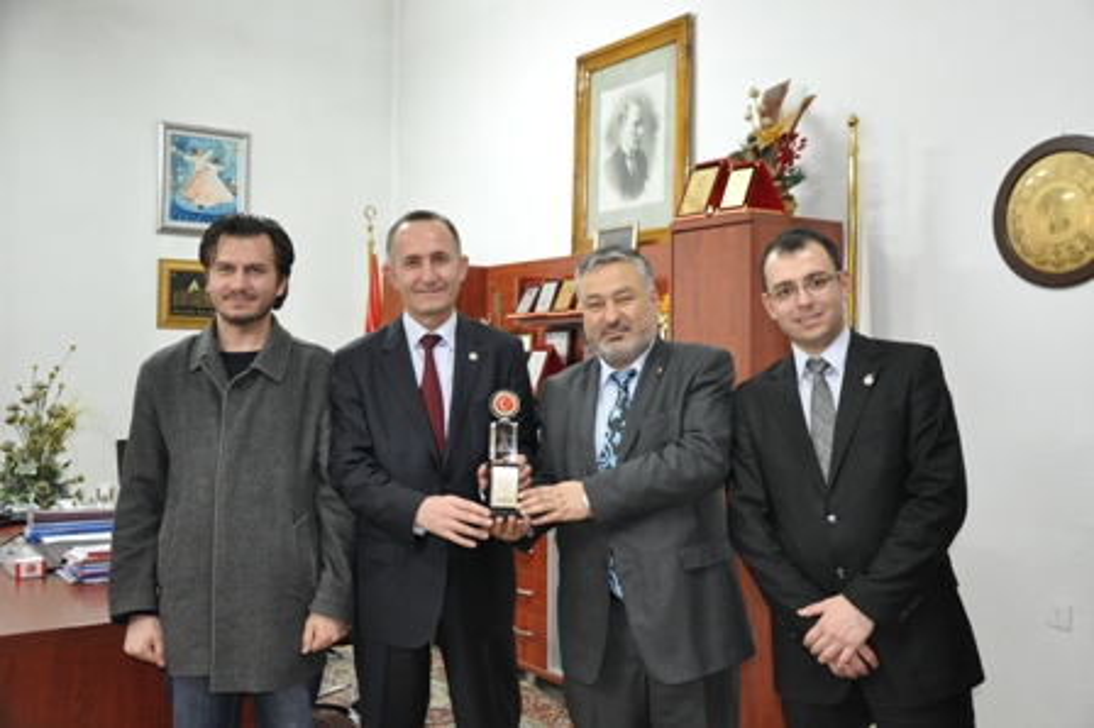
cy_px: 364
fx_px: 1139
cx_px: 547
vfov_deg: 35.4
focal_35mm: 38
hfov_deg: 51.3
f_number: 4
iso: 800
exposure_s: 1/10
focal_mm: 25
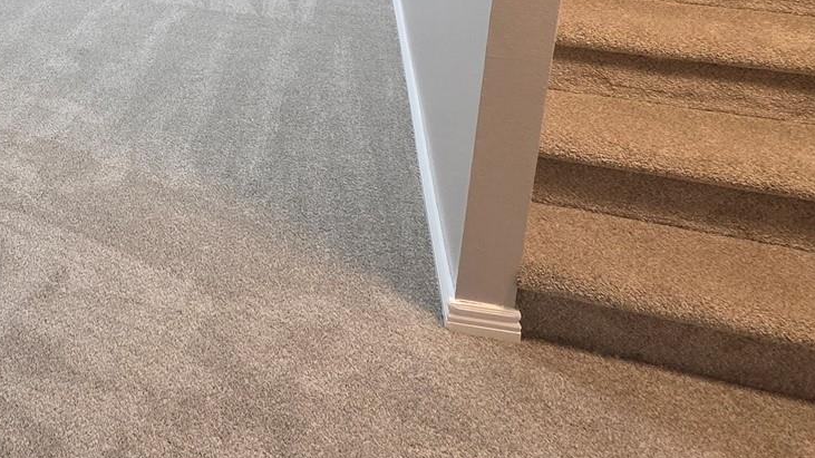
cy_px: -109
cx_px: 111
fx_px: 670
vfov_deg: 31.0
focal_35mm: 31
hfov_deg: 55.9
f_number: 2.2
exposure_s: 1/60
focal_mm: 2.2
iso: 500
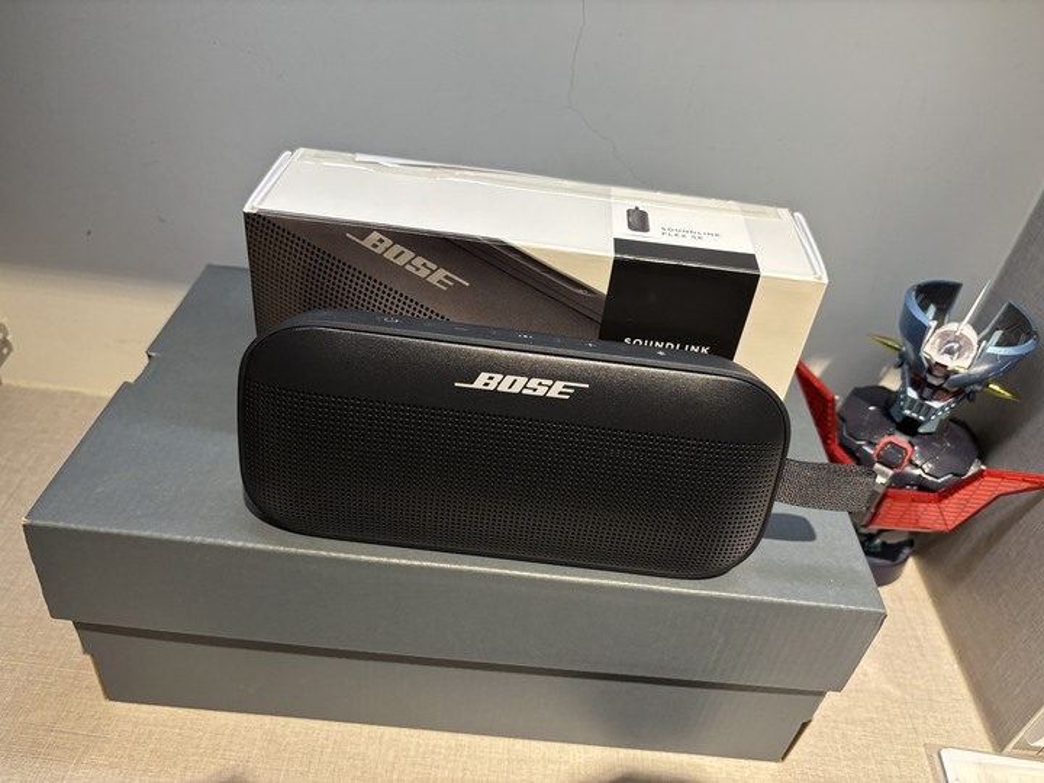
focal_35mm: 26
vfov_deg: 53.1
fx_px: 784
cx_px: 522
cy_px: 392
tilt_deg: -36.7
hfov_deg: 67.3
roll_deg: -7.7
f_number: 1.6
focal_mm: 5.96
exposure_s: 1/60
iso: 160
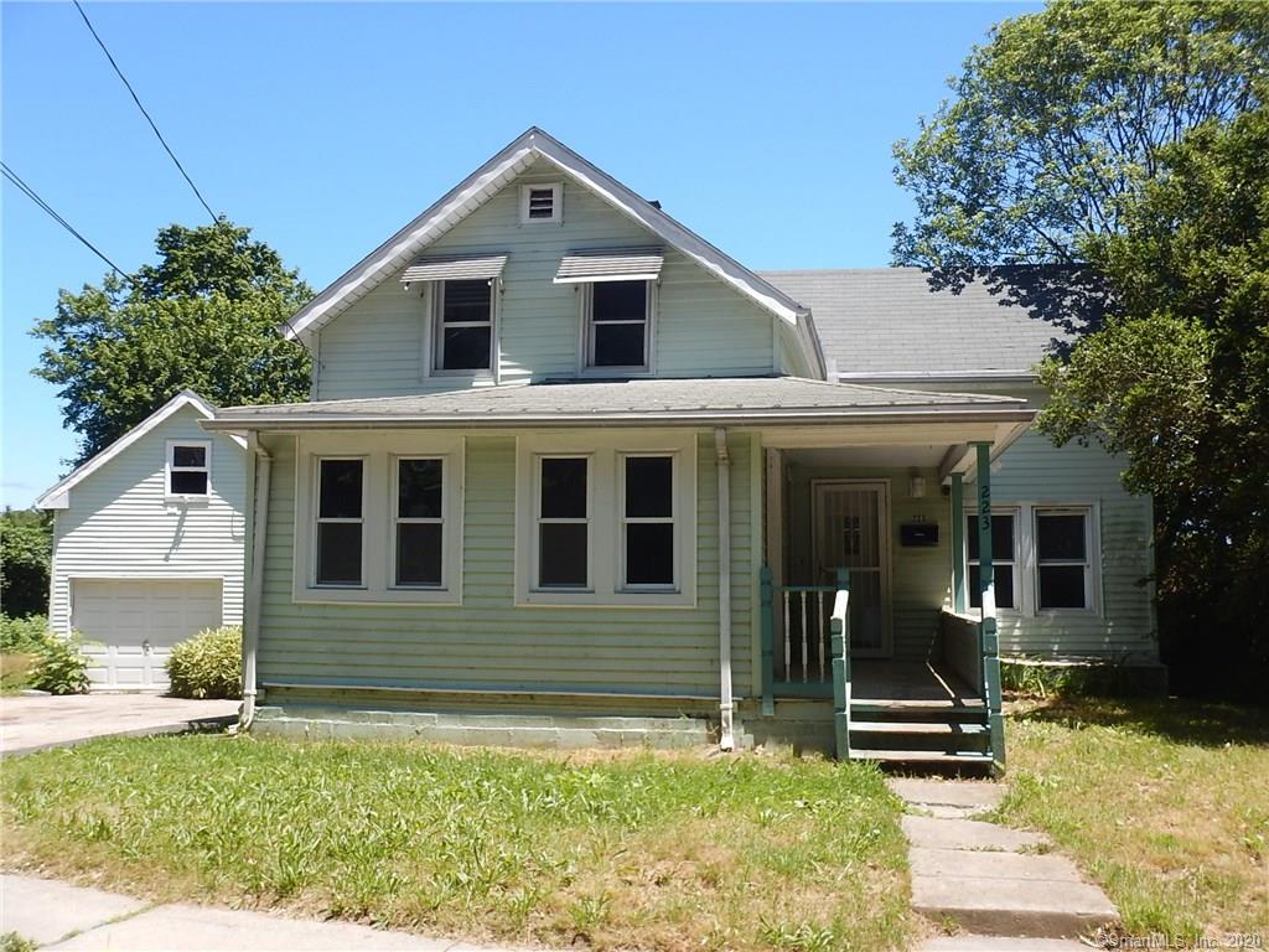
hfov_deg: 54.0
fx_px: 1246
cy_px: 476
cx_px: 634
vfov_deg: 41.8
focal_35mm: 34
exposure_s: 1/400
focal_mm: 6.1
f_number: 4.2
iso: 125
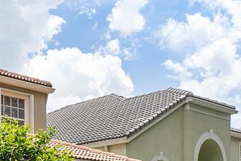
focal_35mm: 69
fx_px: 462
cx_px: -78
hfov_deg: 25.1
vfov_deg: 18.1
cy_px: 221
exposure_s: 1/100
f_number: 11
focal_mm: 10
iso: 100
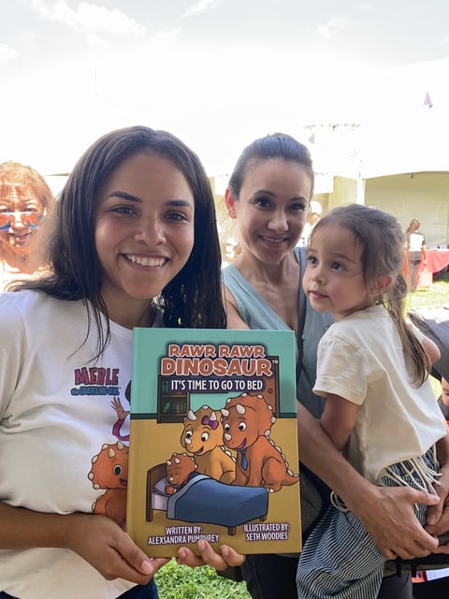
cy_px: 300
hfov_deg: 46.8
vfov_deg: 60.0
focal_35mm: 30
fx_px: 519
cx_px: 224
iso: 40
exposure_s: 1/122
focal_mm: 2.71
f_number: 2.2
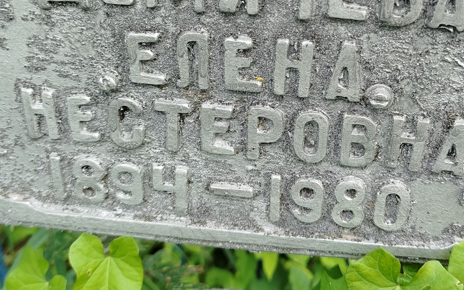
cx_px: 282
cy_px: 83
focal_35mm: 47
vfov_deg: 27.2
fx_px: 594
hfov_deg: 42.4
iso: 50
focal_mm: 5.31
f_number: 1.7
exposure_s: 1/118
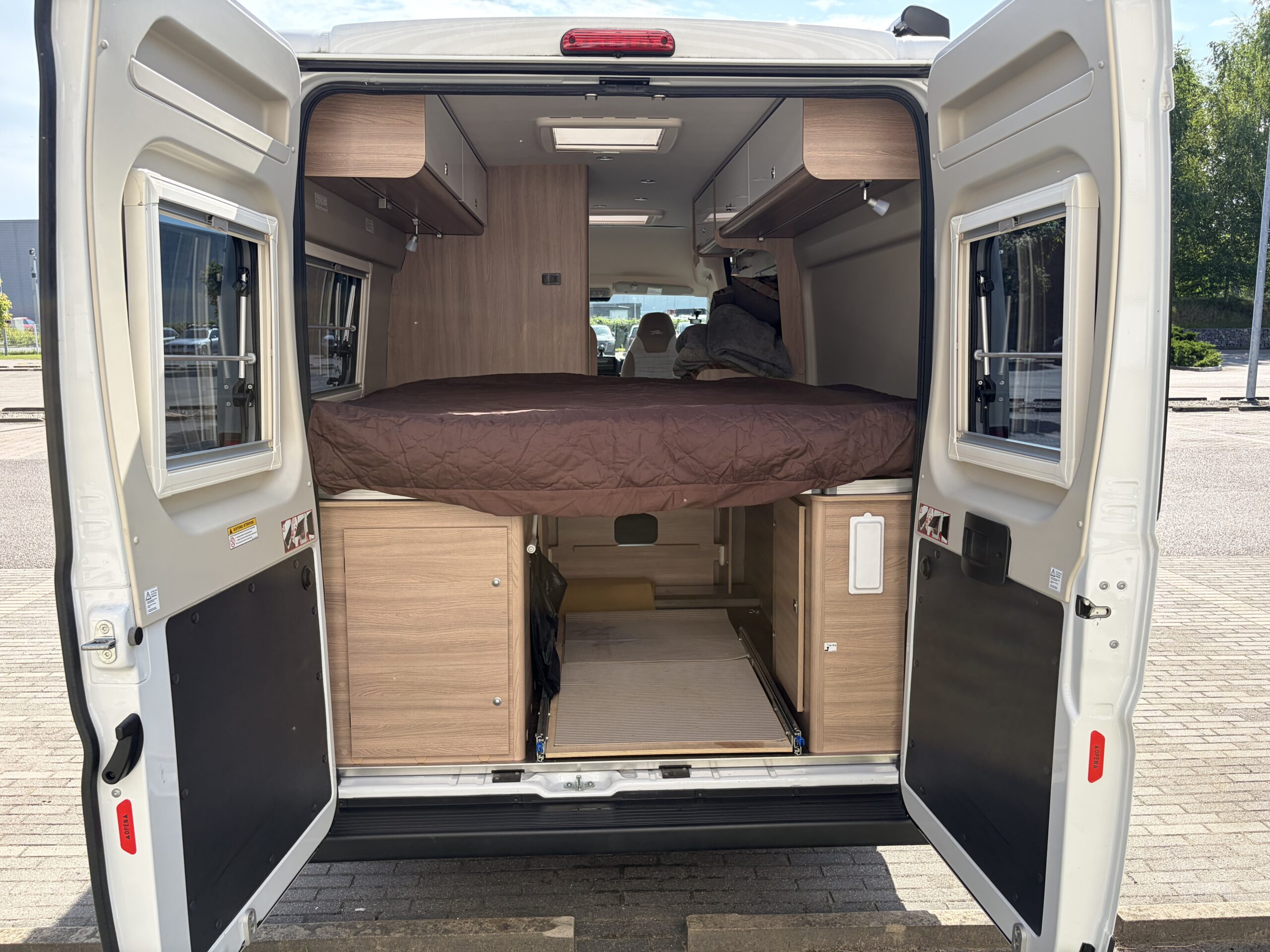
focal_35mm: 26
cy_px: 476
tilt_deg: -8.8
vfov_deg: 53.1
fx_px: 954
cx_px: 635
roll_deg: +1.4
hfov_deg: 67.3
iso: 50
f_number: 1.6
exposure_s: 1/1081
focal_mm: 5.96
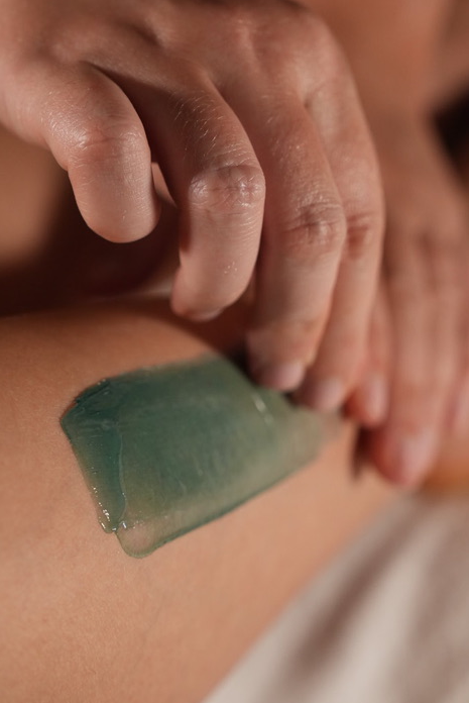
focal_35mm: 109
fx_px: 2127
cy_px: 296
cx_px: 315
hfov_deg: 12.6
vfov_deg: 18.7
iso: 1600
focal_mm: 70
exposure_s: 1/160
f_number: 4
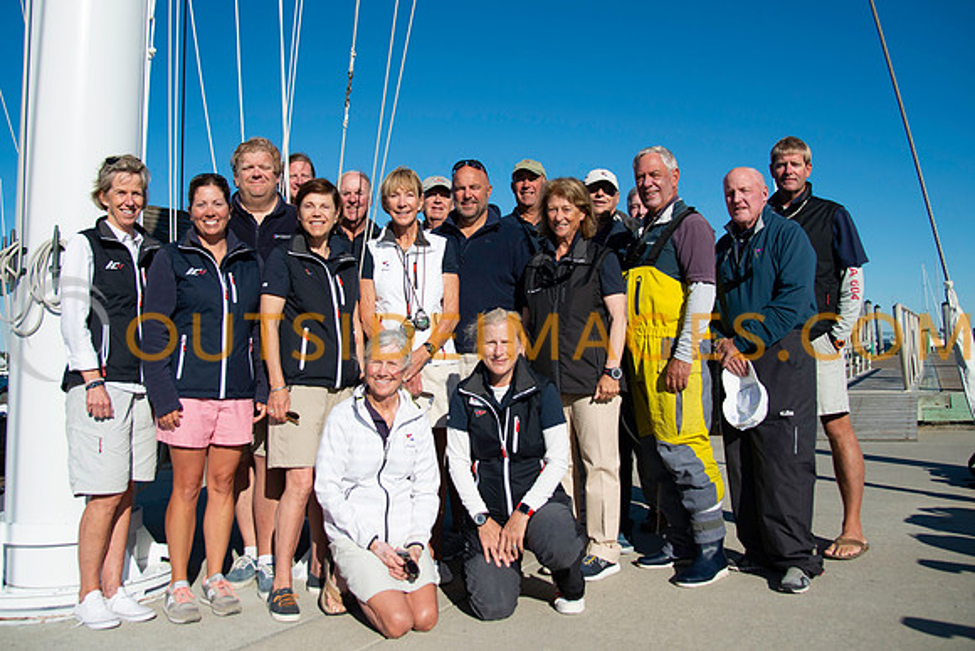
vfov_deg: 42.8
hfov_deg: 61.2
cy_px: 244
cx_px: 465
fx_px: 824
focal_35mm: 30
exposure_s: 1/4000
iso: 250
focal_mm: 24
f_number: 4
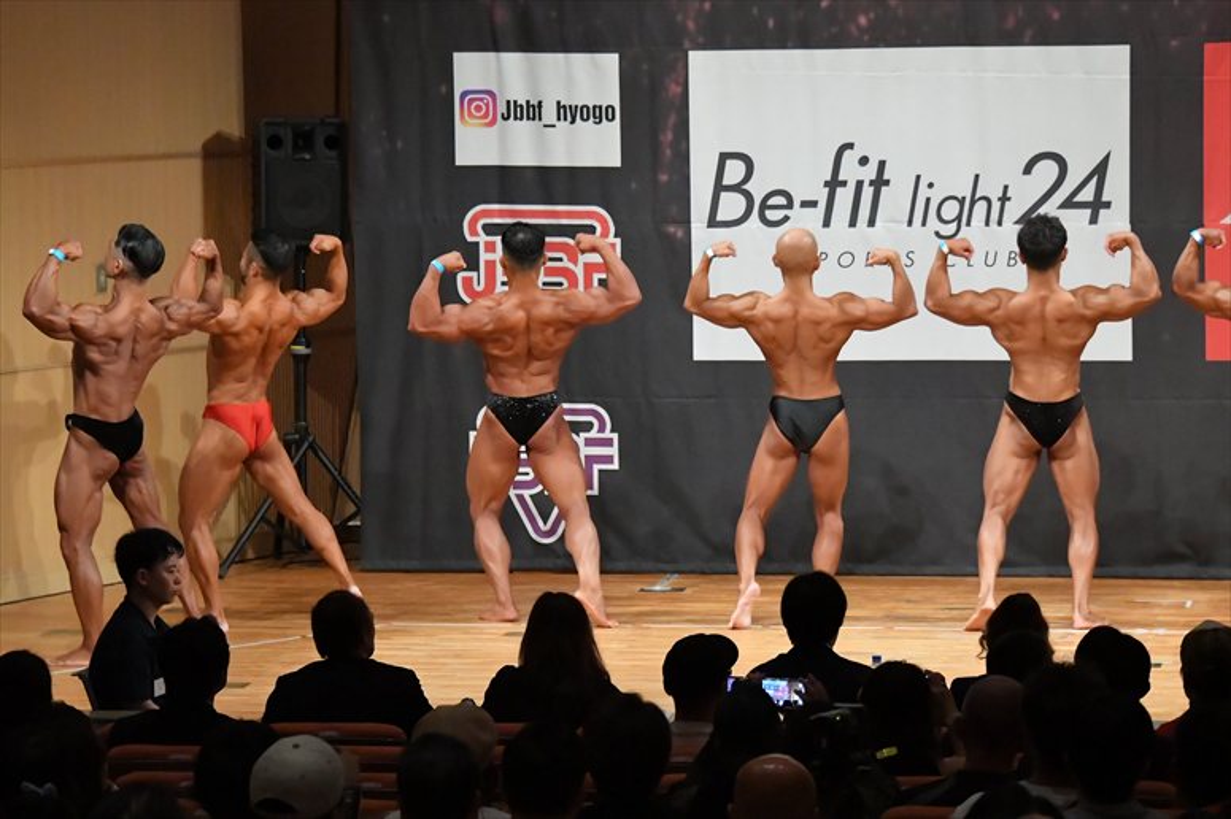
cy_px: 410
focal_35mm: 168
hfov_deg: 12.2
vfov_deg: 8.2
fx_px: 5742
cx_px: 616
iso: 10000
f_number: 5.6
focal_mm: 112
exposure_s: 1/400
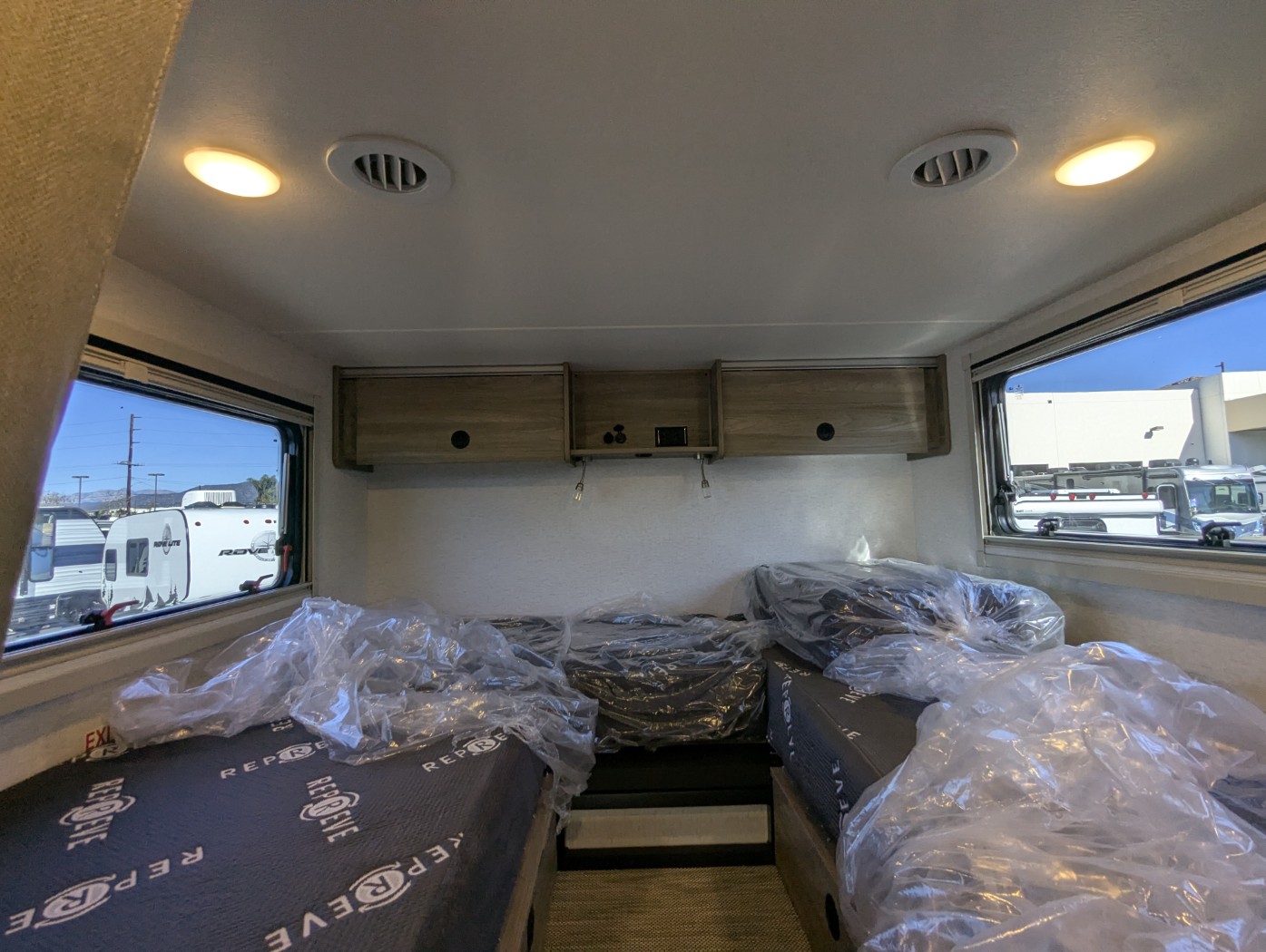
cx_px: 633
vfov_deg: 78.2
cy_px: 476
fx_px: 586
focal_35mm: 16
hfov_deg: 94.4
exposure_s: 1/185
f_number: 2.2
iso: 48
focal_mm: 2.35
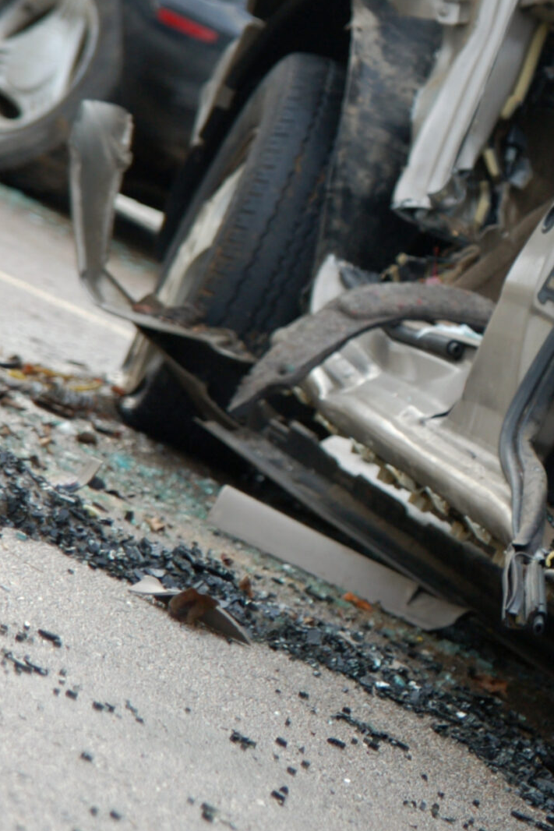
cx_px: 822
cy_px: 324
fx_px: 4153
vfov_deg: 11.4
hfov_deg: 7.5
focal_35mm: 180
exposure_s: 1/125
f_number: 2.8
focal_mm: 50
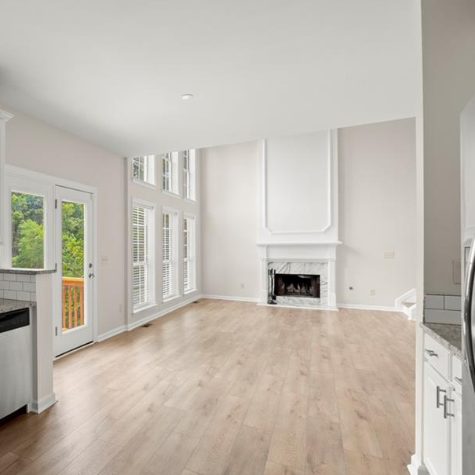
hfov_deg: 60.2
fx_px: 368
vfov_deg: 65.6
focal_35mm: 24
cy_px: 247
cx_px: 93
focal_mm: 16.5
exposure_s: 1/10
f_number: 11
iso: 320
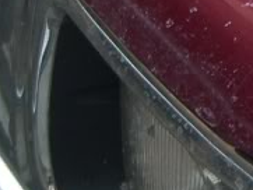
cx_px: 278
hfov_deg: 9.1
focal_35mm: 215
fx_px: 1572
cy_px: -60
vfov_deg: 6.9
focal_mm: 7.9
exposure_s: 1/60
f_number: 2.8
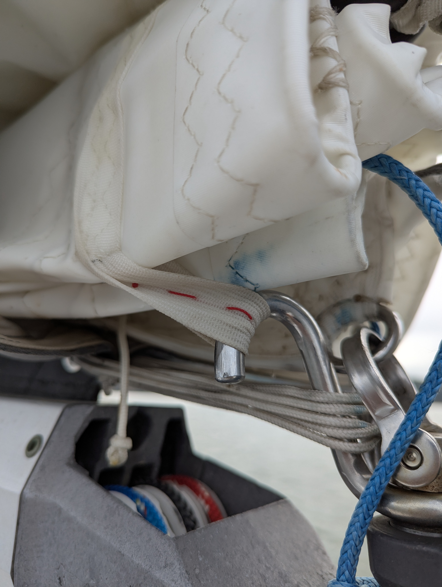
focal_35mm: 24
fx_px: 408
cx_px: 221
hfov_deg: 56.9
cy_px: 294
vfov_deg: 71.5
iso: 38
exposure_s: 1/552
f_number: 1.85
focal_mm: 6.81
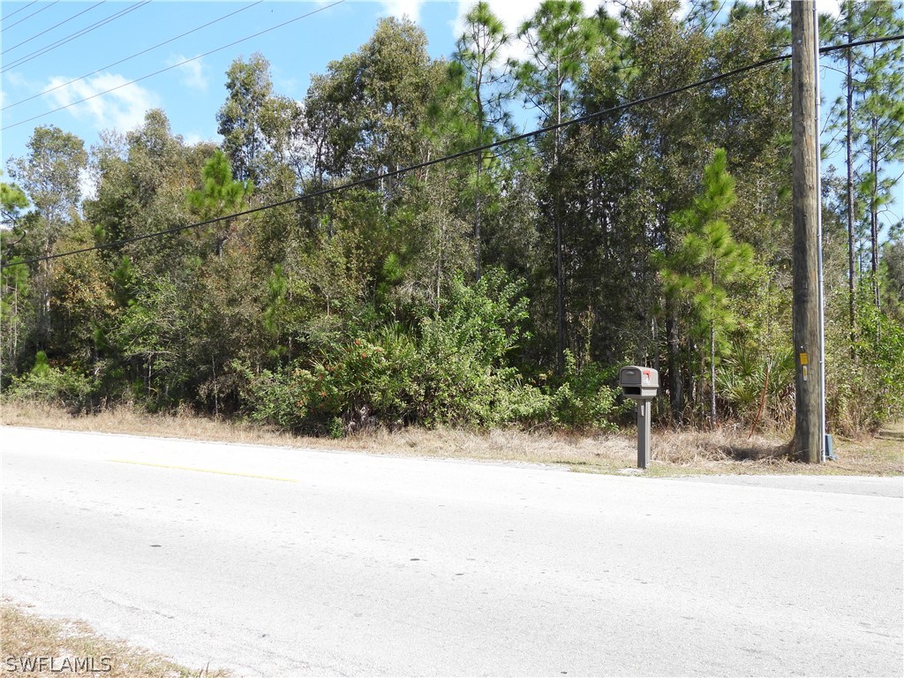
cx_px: 452
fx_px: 783
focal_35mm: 30
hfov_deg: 60.0
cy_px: 339
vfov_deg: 46.8
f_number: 3.2
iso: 100
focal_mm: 5.4
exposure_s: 1/800
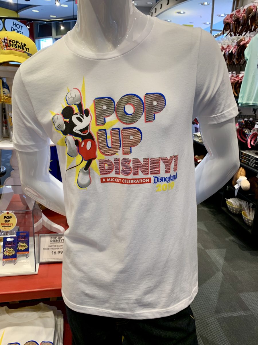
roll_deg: -3.6
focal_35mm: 26
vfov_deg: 67.3
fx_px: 258
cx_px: 129
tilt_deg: -16.5
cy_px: 172
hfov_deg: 53.1
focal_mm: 4.25
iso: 50
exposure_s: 1/60
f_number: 1.8
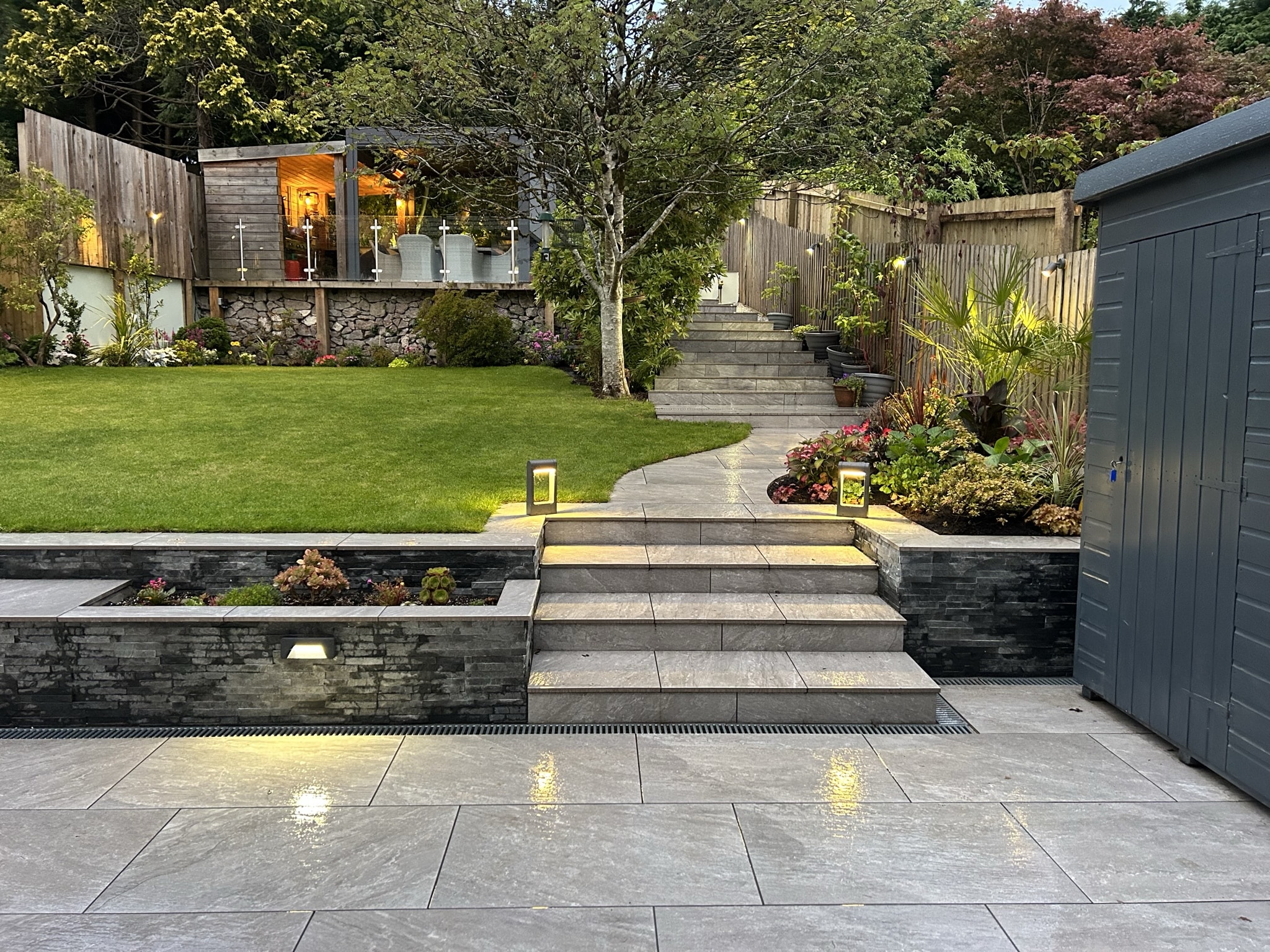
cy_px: 476
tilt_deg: -6.4
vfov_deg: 53.1
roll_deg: -0.5
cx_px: 635
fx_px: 954
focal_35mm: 26
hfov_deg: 67.3
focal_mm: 5.7
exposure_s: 1/60
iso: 500
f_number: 1.5
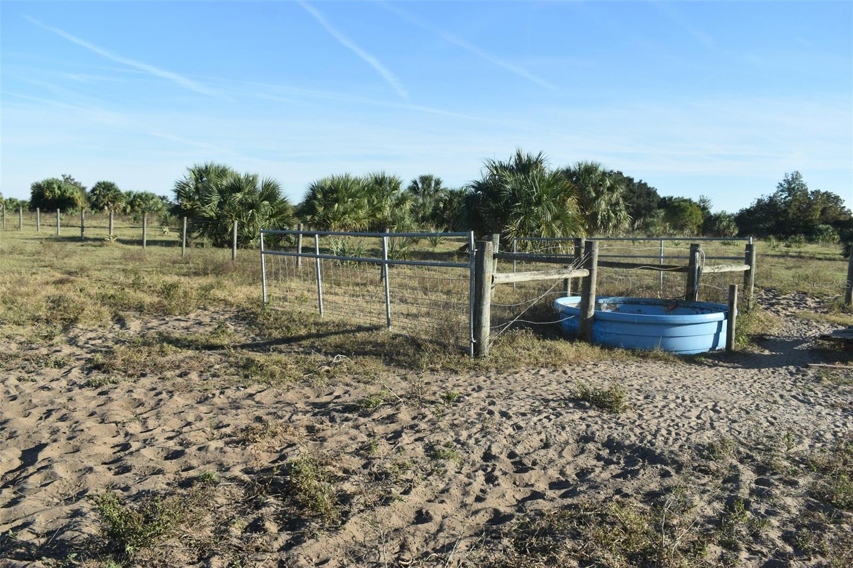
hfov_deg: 61.9
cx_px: 426
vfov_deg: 43.6
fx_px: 711
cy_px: 284
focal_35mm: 30
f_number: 8
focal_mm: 20
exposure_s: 1/250
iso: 125
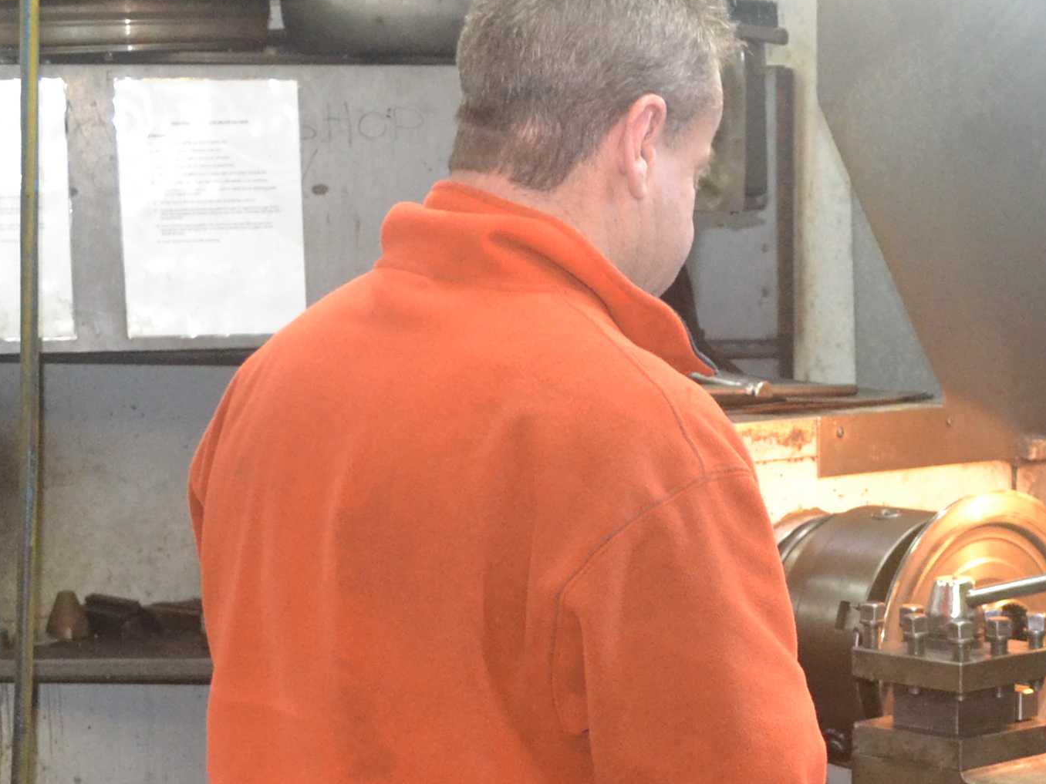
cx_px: 1044
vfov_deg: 14.7
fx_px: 2961
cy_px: 877
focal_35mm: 98
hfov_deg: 19.5
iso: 2000
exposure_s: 1/60
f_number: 3.8
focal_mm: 20
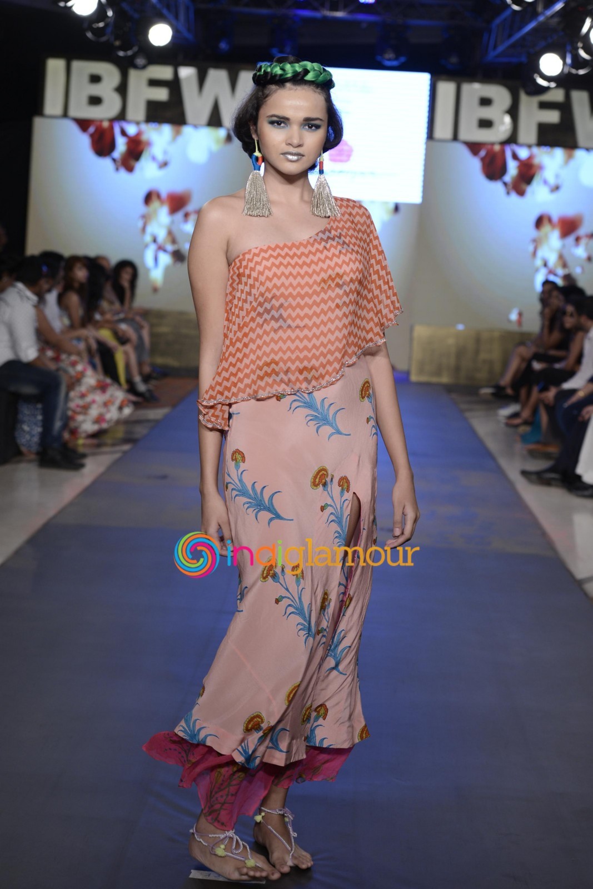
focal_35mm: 70
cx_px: 296
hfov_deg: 19.5
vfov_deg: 28.8
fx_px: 1729
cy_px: 444
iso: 800
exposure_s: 1/250
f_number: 4.5
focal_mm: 70
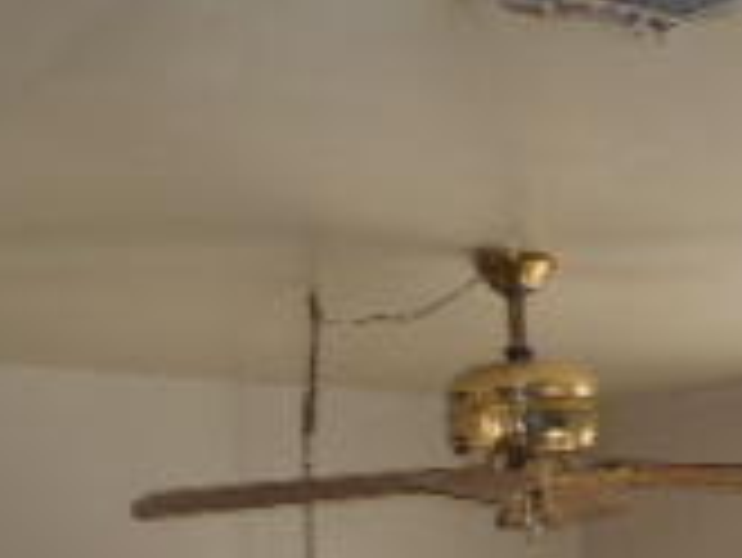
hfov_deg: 18.7
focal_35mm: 101
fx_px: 2167
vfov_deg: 13.7
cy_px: 860
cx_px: 814
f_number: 3.2
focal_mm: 4.6
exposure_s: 1/40
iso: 80
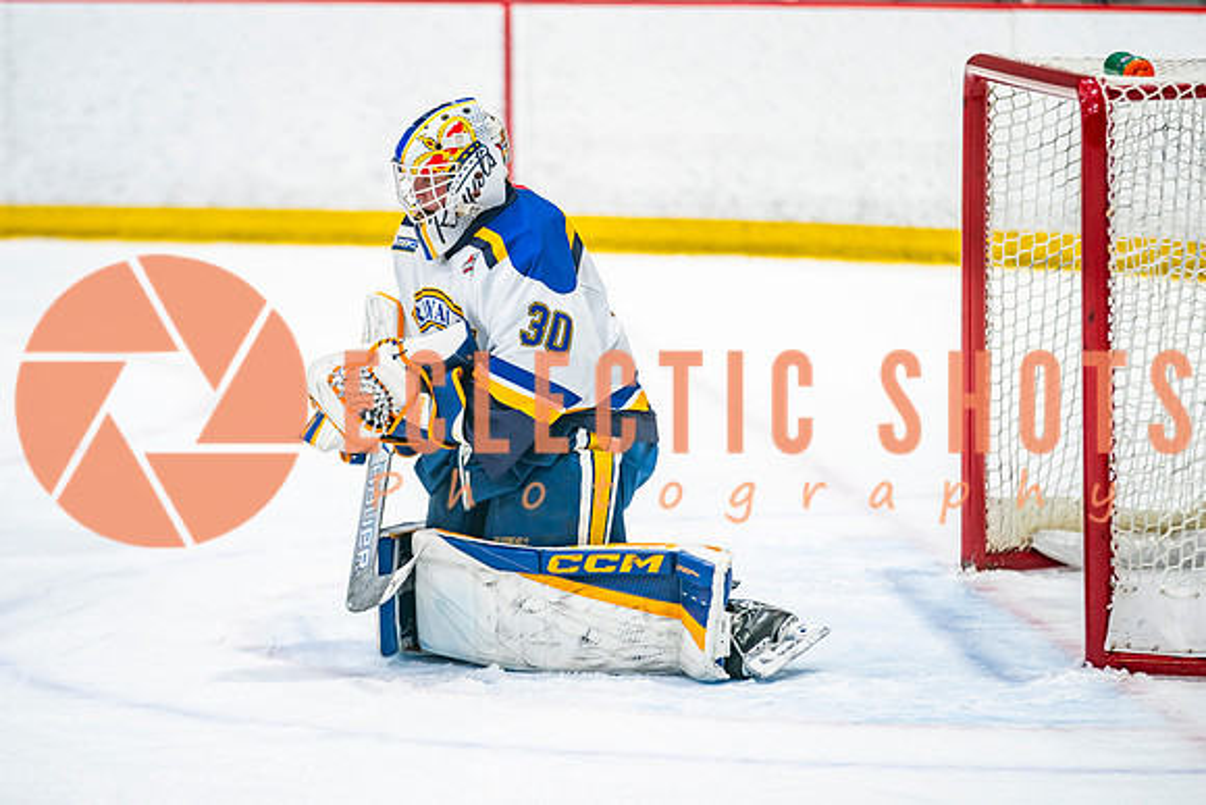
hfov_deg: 10.4
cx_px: 544
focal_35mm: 198
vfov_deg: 6.9
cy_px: 399
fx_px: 6635
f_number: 3.2
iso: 640
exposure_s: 1/640
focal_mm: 168
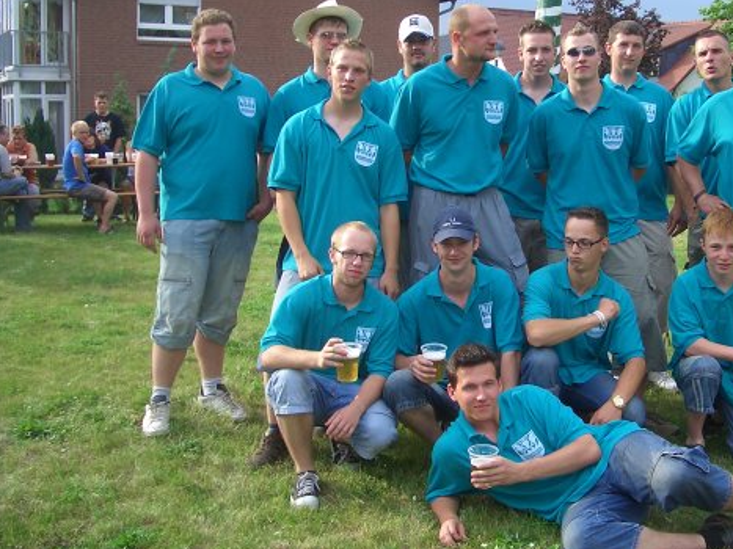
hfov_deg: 39.1
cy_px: 245
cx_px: 496
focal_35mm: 48
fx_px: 1016
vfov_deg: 30.2
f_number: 2.6
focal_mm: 5.8
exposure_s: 1/320
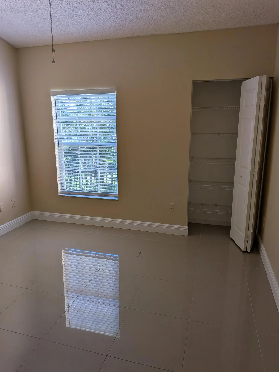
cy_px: 186
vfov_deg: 71.6
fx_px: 258
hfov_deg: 56.8
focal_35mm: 24
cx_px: 140
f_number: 1.7
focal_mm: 4.53
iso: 29
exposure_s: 1/138
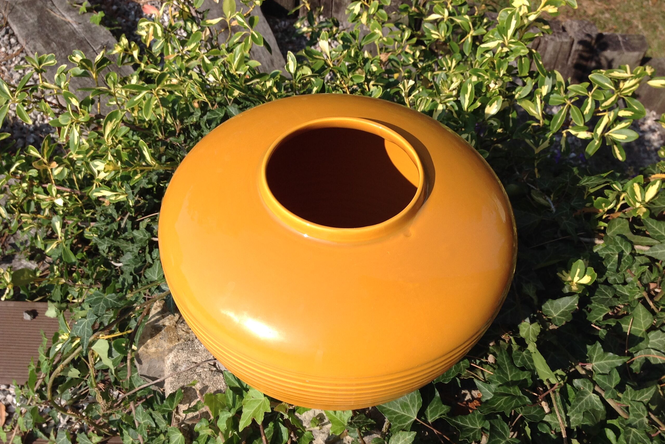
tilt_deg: -57.2
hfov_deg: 51.9
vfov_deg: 35.9
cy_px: 251
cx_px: 329
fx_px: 684
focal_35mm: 37
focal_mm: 4.28
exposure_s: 1/1681
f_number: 2.4
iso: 50
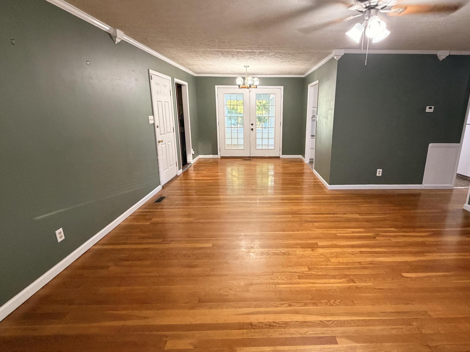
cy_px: 163
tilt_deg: -12.7
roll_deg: +0.2
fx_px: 231
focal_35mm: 17
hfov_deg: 90.5
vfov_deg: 74.6
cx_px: 267
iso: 500
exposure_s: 1/60
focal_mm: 2.22
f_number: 2.2
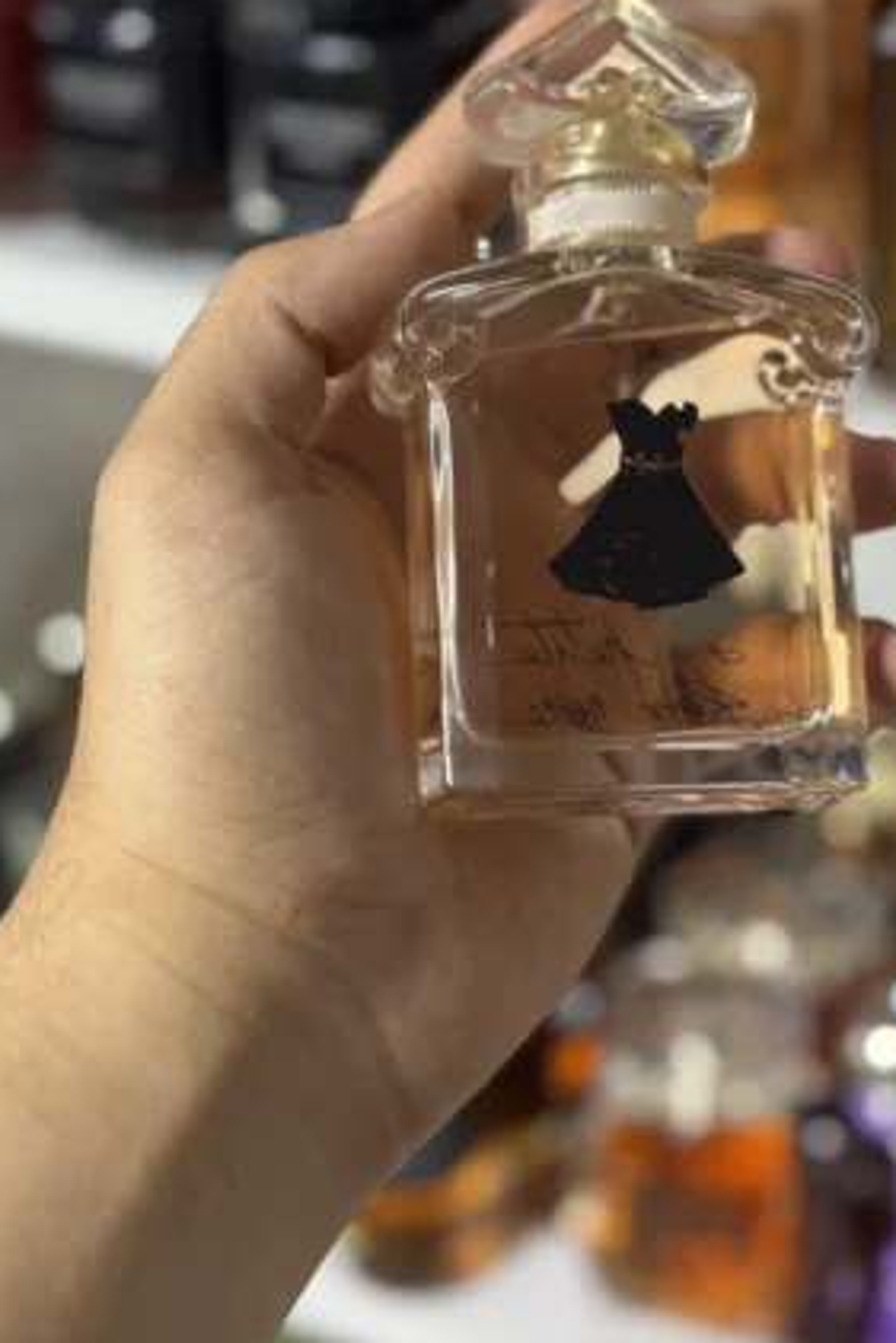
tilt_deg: -25.2
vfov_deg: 29.4
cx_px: 603
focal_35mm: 68
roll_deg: -0.6
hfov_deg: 20.0
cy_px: 445
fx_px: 2536
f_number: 1.78
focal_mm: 6.76
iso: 250
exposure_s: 1/50
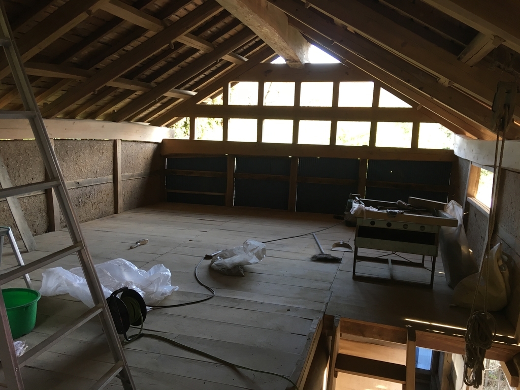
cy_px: 195
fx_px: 436
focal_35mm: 29
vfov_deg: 48.2
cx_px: 260
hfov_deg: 61.7
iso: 64
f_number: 2.2
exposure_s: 1/30
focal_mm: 4.15
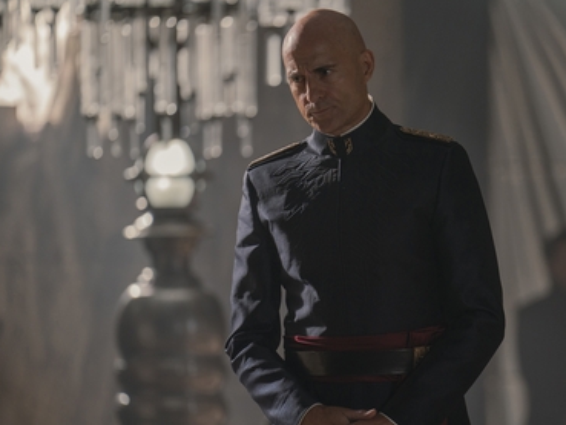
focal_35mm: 285
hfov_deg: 6.9
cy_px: 244
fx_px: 4661
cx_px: 406
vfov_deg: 5.2
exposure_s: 1/160
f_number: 2.8
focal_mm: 194
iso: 400
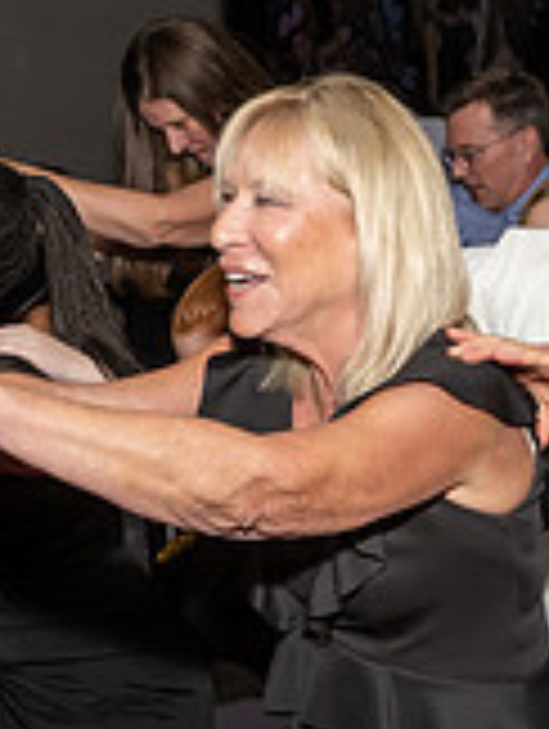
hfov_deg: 17.1
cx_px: 436
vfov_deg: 22.6
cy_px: 504
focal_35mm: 86
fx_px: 1814
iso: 1000
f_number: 8
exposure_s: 1/250
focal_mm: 17
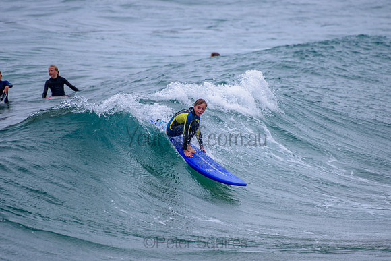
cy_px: 130
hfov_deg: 3.4
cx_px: 196
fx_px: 6660
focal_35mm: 613
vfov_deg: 2.2
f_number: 5.6
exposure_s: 1/1600
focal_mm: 500
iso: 160
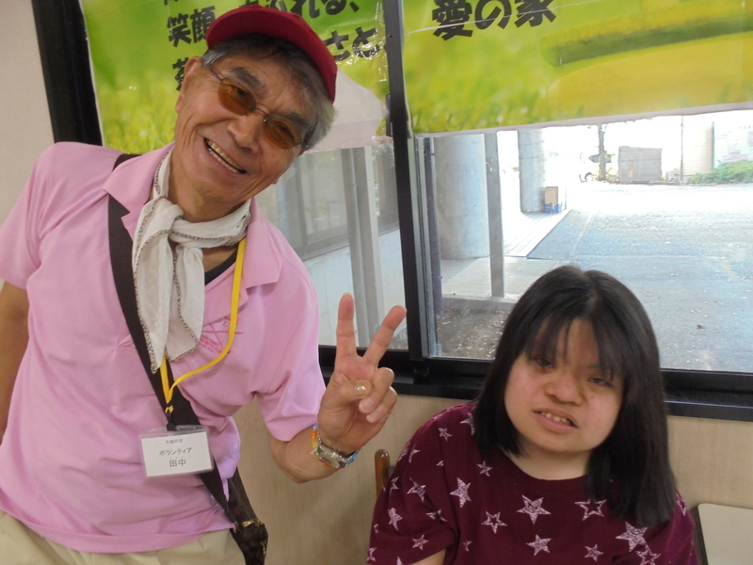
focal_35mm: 26
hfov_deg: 67.3
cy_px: 282
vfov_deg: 53.1
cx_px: 376
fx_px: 566
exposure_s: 1/30
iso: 250
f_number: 3.5
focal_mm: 4.6
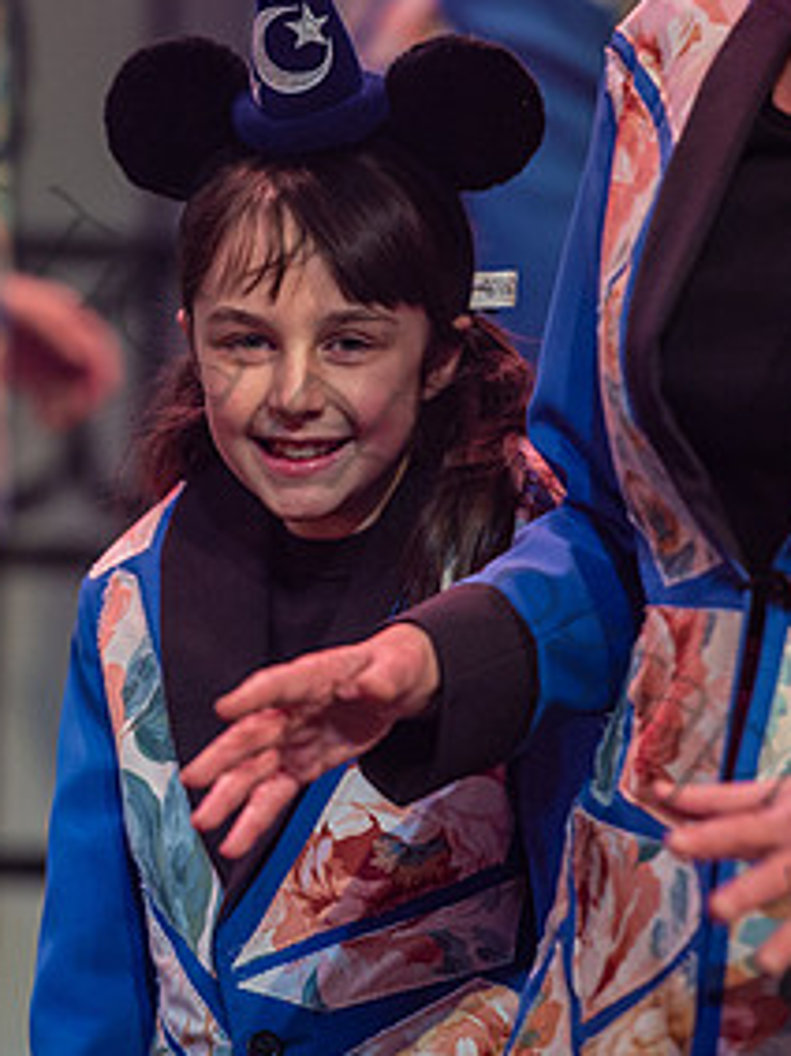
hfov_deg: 4.0
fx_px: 11403
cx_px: 254
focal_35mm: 374
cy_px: 384
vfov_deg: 5.3
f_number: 2.8
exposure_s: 1/500
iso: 1000
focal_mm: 190
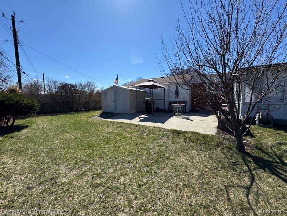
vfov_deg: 85.7
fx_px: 116
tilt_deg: -3.9
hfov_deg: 102.1
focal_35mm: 14
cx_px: 144
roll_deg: +0.4
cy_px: 108
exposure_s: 1/2273
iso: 50
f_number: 2.2
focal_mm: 2.22
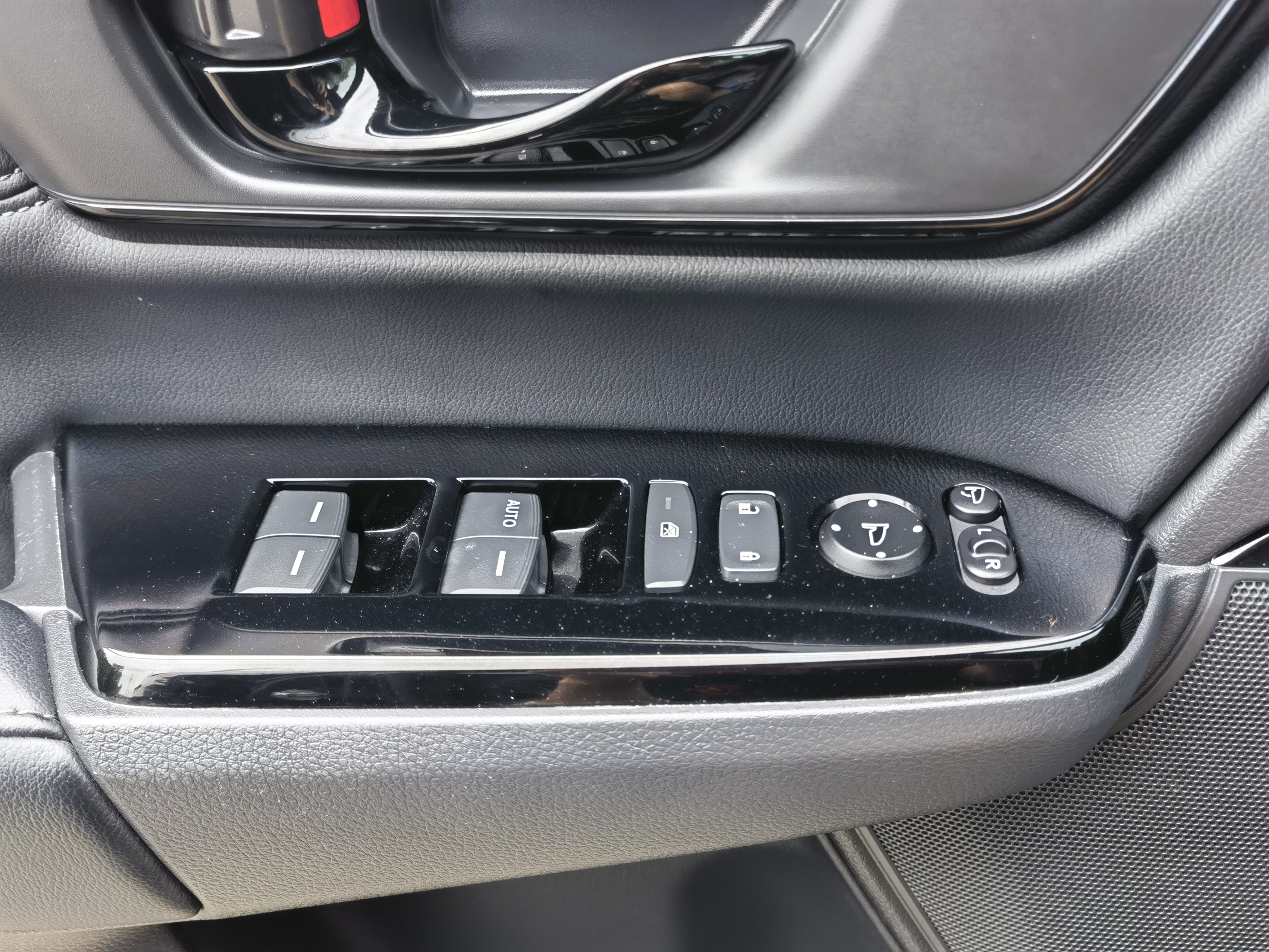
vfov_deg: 40.7
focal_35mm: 35
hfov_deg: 52.6
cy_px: 476
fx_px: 1283
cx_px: 634
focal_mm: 6.67
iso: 64
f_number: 1.9
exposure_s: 1/100
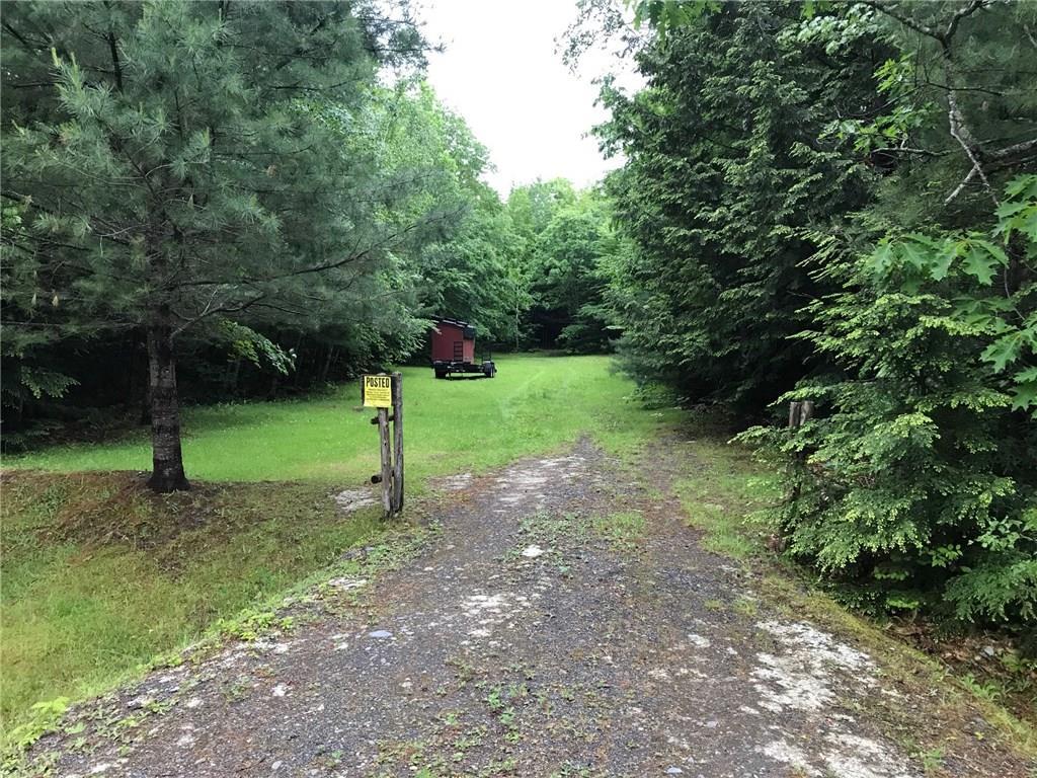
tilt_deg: -0.1
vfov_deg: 49.7
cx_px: 518
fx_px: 839
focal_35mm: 28
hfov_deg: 63.4
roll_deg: -1.7
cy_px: 389
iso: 40
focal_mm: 3.99
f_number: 1.8
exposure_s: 1/17
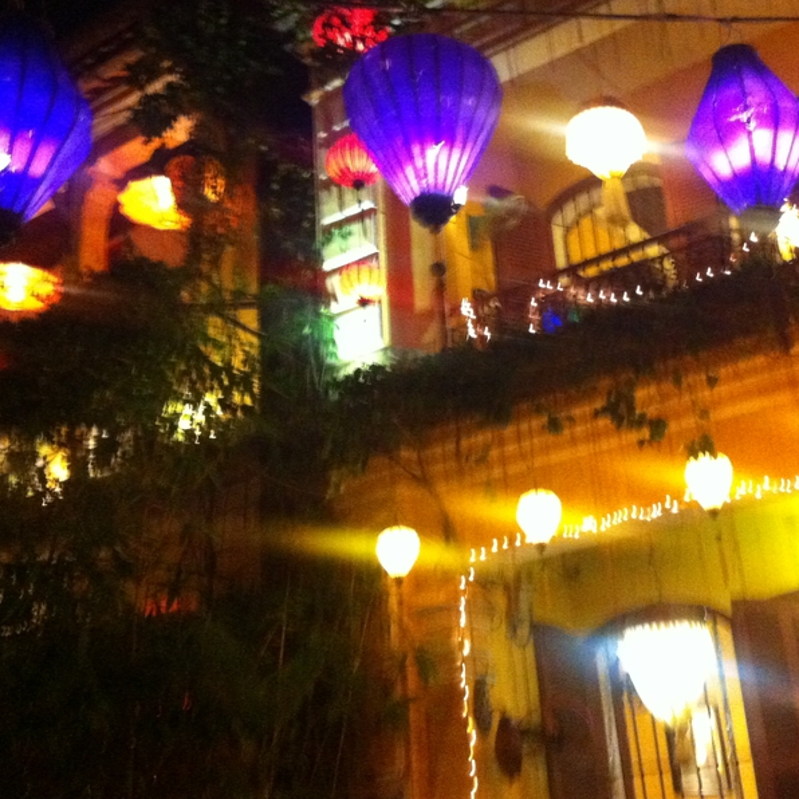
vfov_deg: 34.0
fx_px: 1306
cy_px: 339
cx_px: 492
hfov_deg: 33.9
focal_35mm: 50
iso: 800
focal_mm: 3.85
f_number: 2.8
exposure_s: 1/15
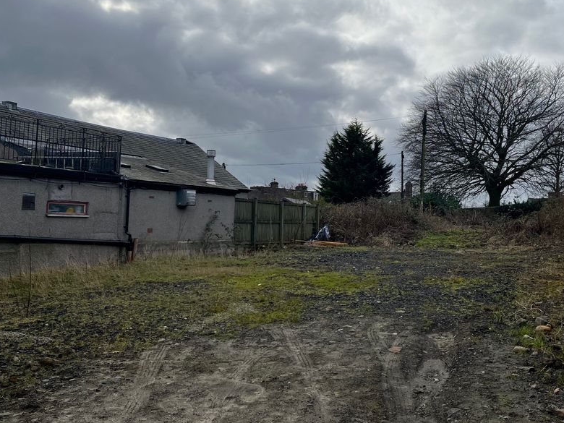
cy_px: 170
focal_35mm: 37
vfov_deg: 38.5
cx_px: 386
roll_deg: -1.0
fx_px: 603
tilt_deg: +3.3
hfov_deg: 49.1
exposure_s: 1/3521
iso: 50
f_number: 1.6
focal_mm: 5.1
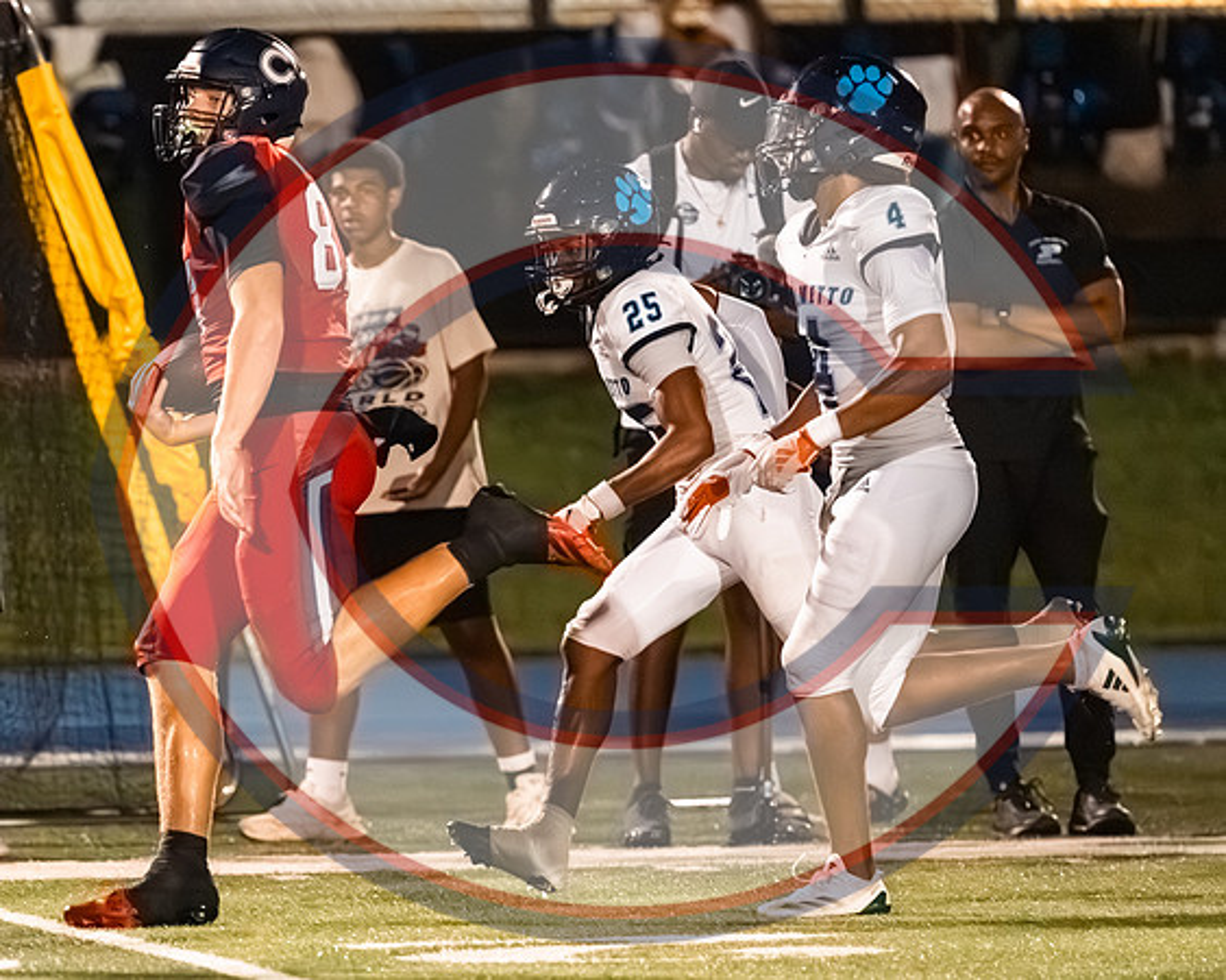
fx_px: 23082
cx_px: 344
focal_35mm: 636
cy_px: 665
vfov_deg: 2.4
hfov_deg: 3.0
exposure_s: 1/1600
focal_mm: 400
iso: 25600
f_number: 4.5
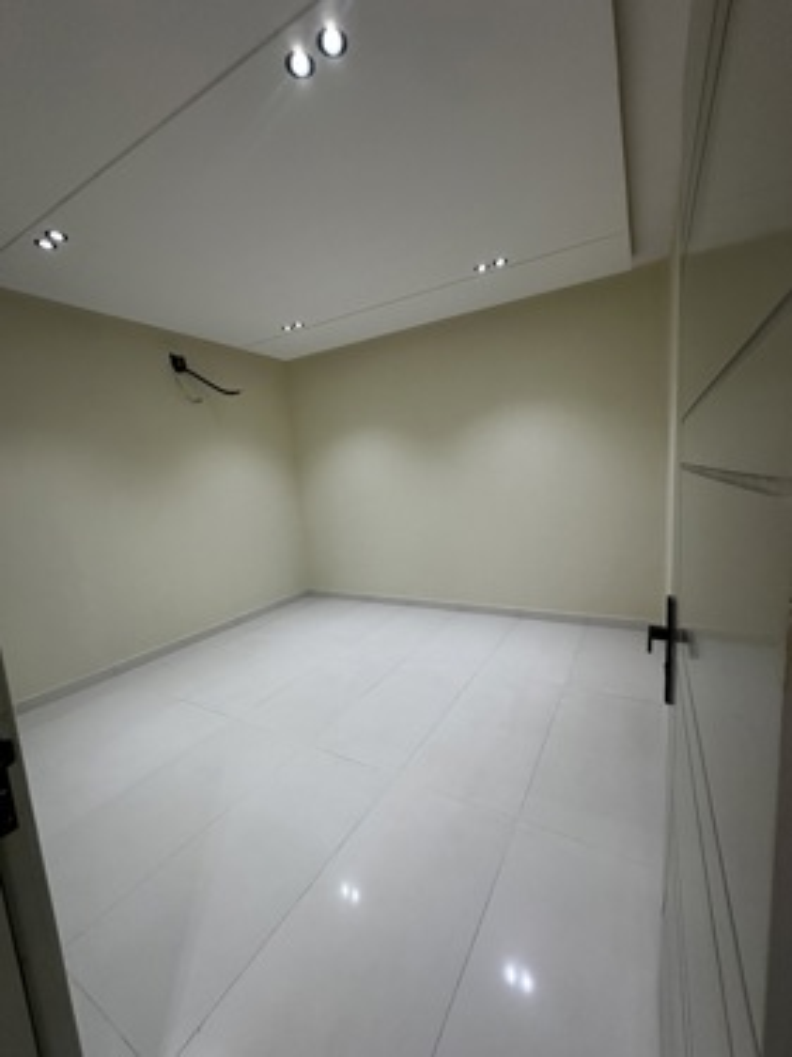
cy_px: 528
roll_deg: +4.5
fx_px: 427
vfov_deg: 102.1
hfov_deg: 85.6
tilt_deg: -7.1
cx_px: 396
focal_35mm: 14
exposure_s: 1/120
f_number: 2.2
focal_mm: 2.22
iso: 160
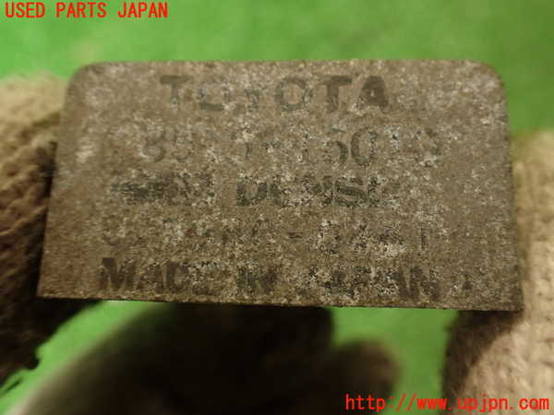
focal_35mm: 32
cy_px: 208
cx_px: 277
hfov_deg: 56.8
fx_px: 512
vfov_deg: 44.2
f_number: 2.4
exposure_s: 1/50
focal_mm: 5.79
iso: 200
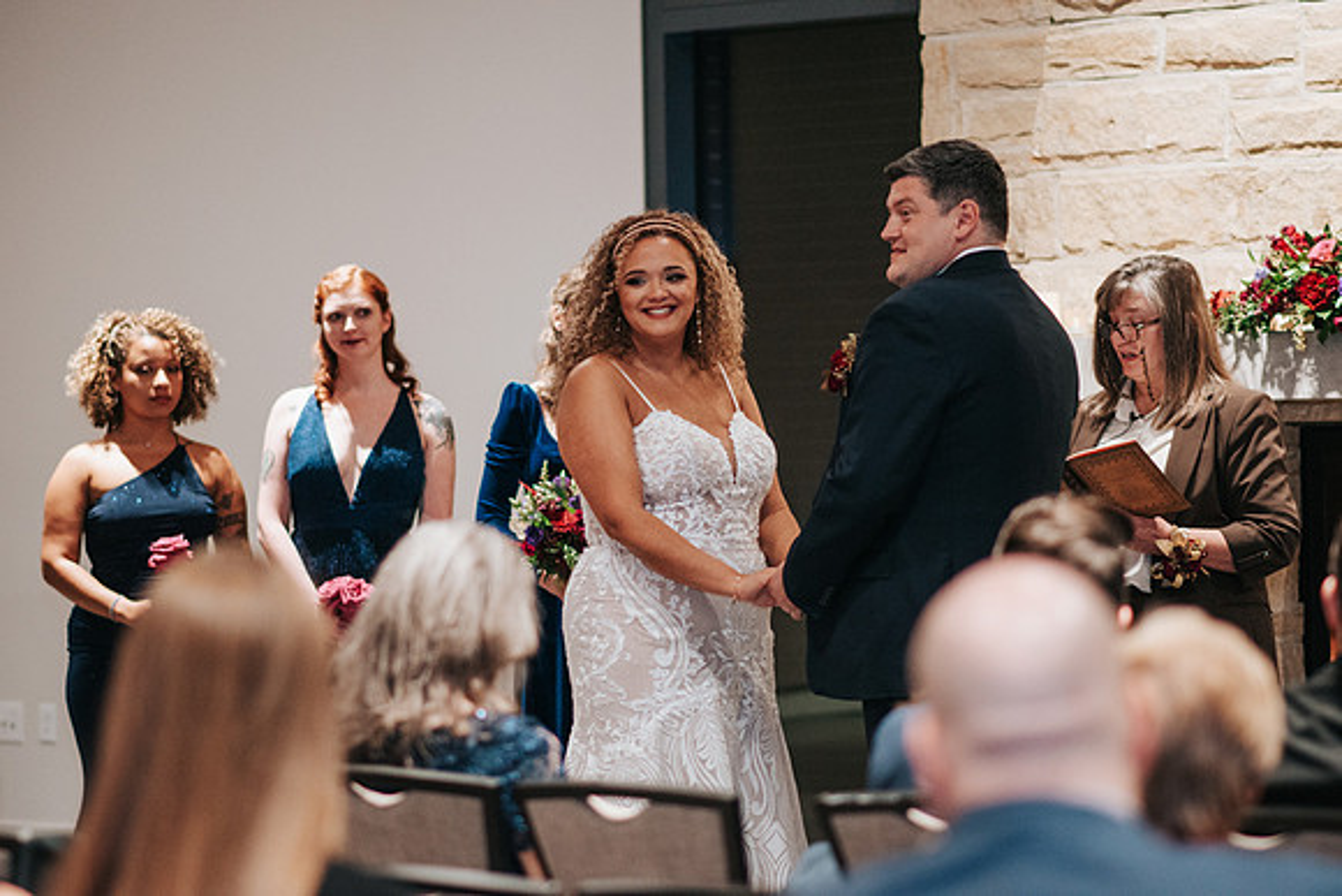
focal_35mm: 128
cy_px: 448
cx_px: 671
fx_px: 4754
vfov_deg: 10.8
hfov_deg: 16.1
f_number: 1.8
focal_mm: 85
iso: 800
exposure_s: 1/160
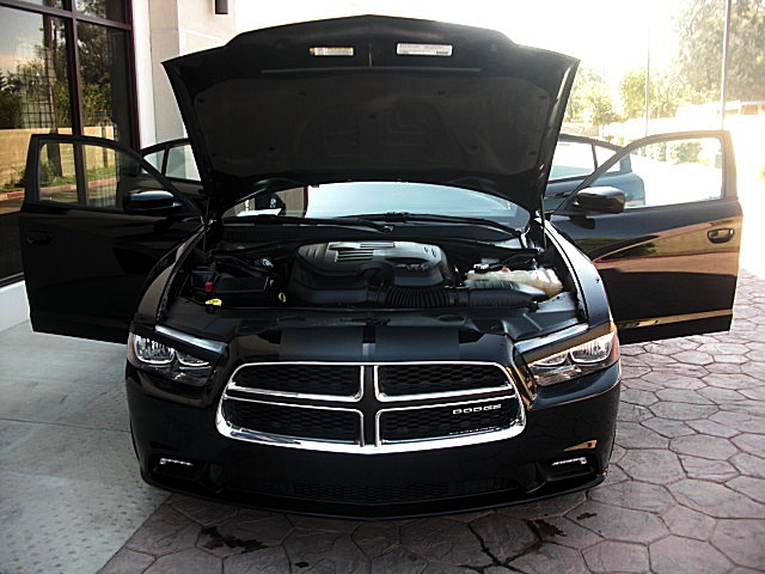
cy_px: 287
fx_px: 796
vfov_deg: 39.7
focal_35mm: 36
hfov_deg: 51.4
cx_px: 382
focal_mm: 6.3
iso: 50
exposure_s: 1/60
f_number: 2.8
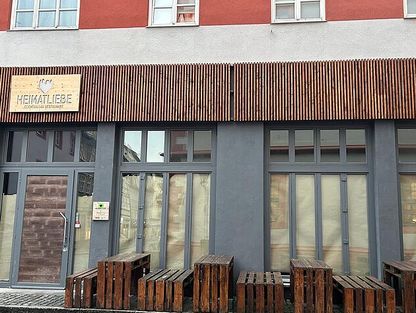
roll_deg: -1.3
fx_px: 397
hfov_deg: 55.3
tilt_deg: +8.4
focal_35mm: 33
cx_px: 221
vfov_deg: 42.9
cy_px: 169
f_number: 1.5
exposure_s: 1/60
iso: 200
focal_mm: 5.7
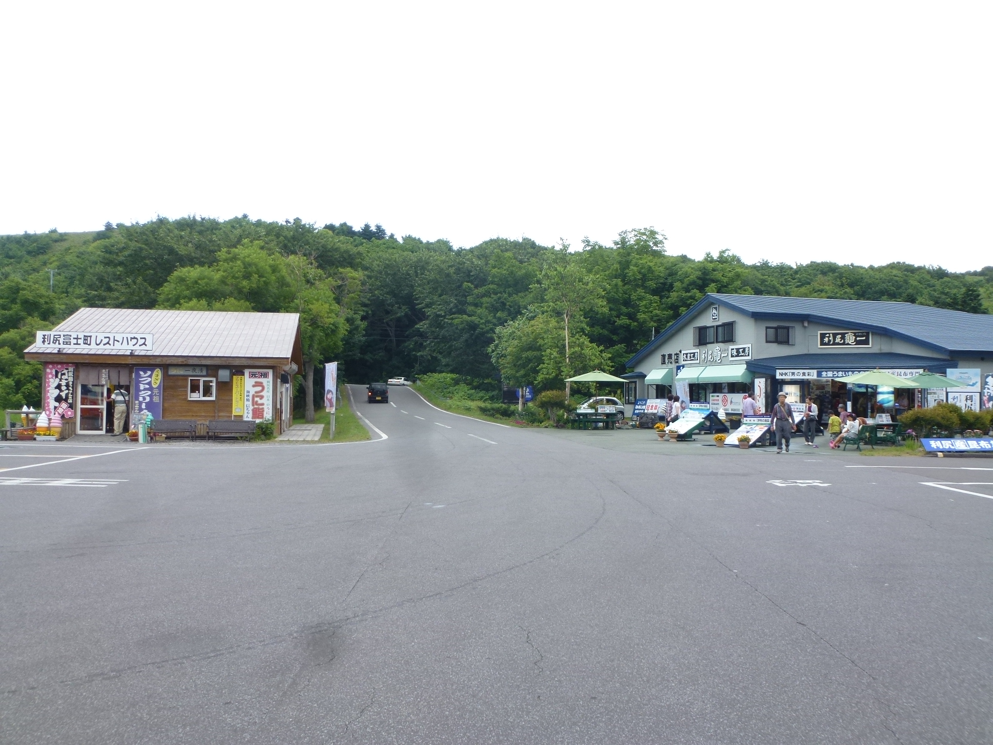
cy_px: 372
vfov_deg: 46.8
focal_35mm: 30
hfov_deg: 60.0
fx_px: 861
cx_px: 496
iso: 100
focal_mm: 5.4
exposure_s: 1/125
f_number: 3.5
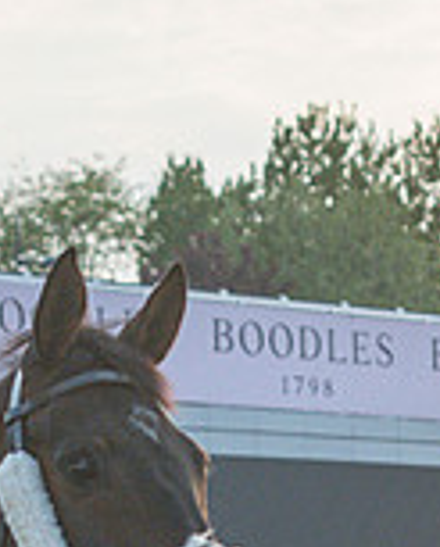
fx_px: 4106
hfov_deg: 6.1
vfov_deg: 7.5
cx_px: 524
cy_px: 768
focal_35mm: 253
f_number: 3.5
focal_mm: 50
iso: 640
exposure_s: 1/3200
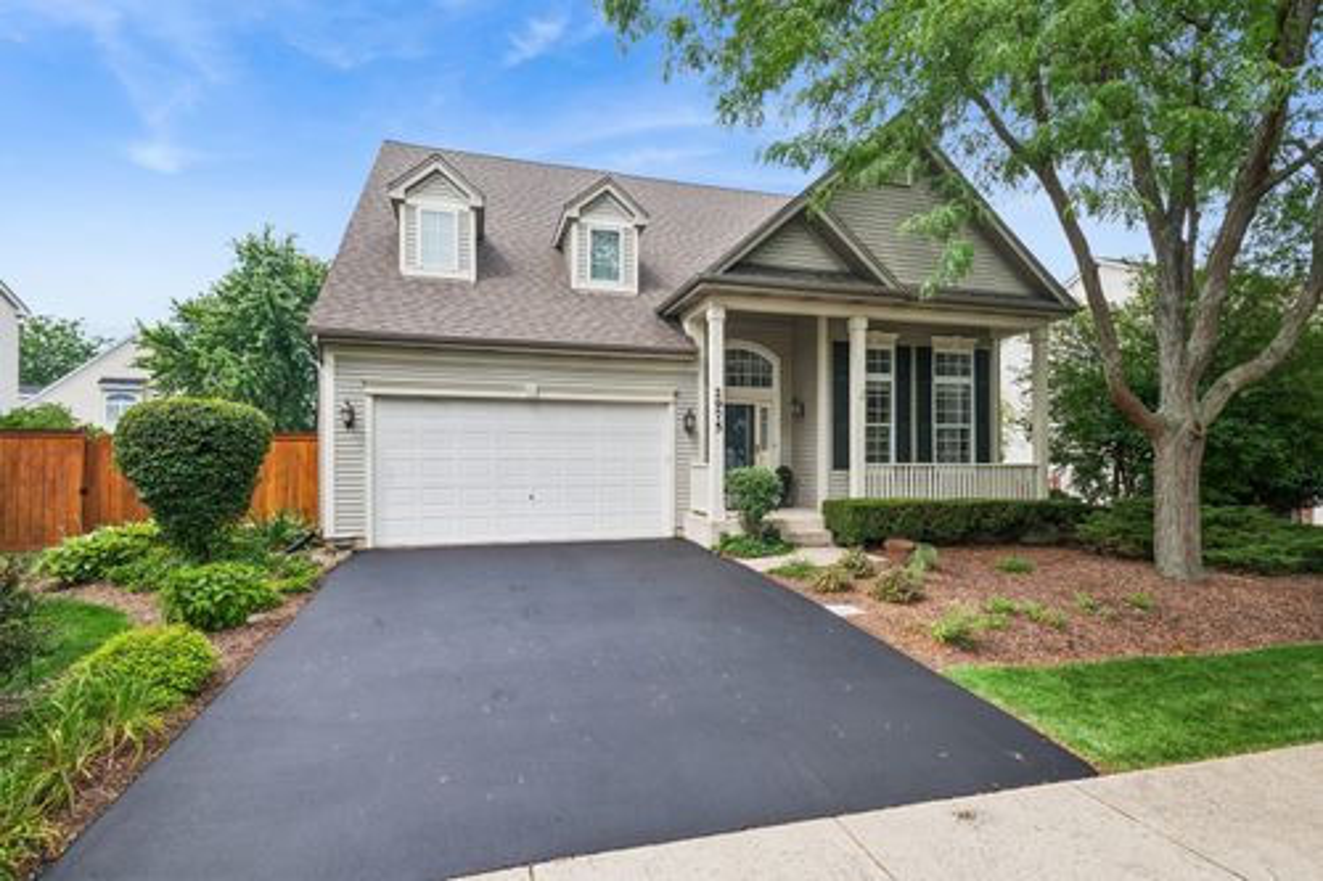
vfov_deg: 70.4
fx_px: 625
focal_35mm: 17
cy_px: 440
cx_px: 662
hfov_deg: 93.3
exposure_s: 1/160
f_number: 11
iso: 400
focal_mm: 17
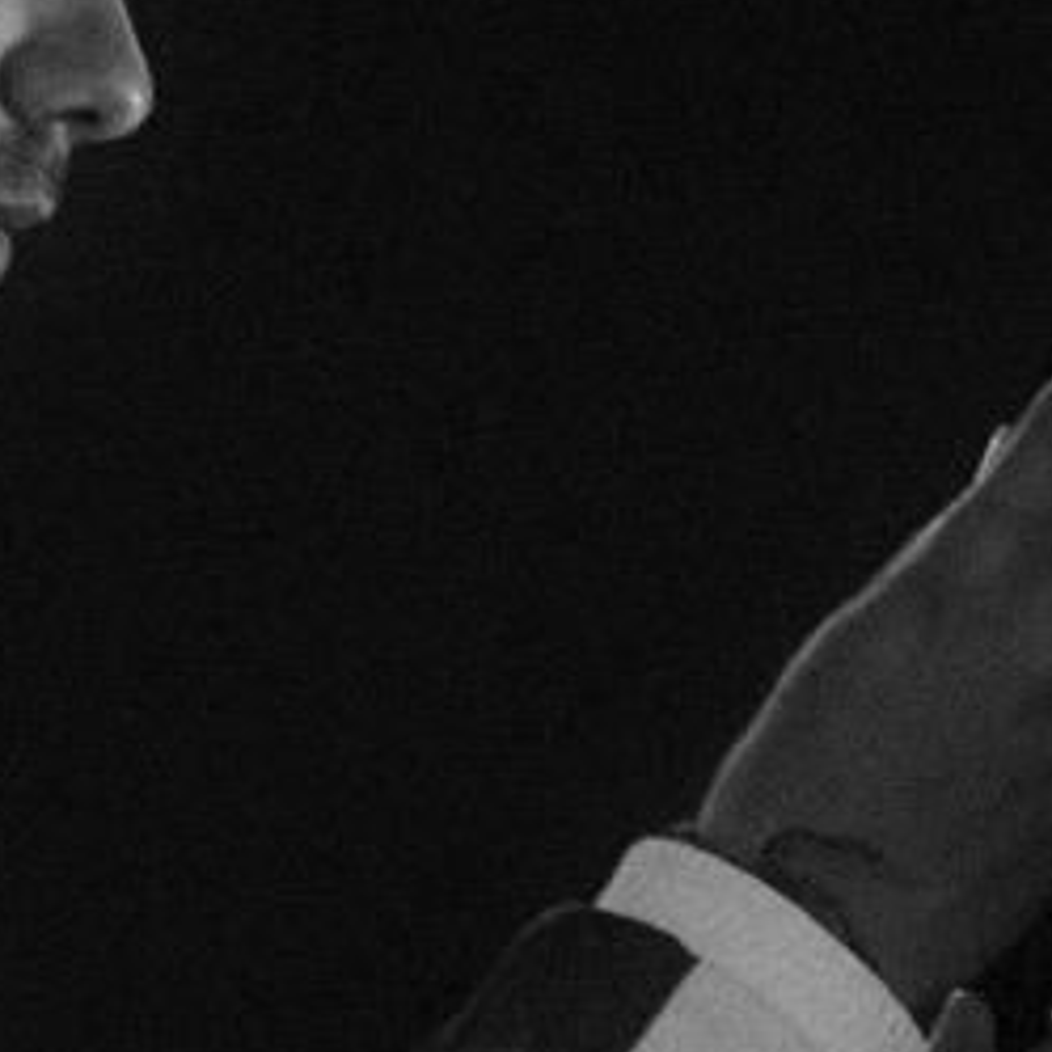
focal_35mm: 179
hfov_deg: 9.7
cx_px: -72
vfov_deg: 9.8
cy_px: 355
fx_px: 6155
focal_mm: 23
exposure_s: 1/160
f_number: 1.4
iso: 5000
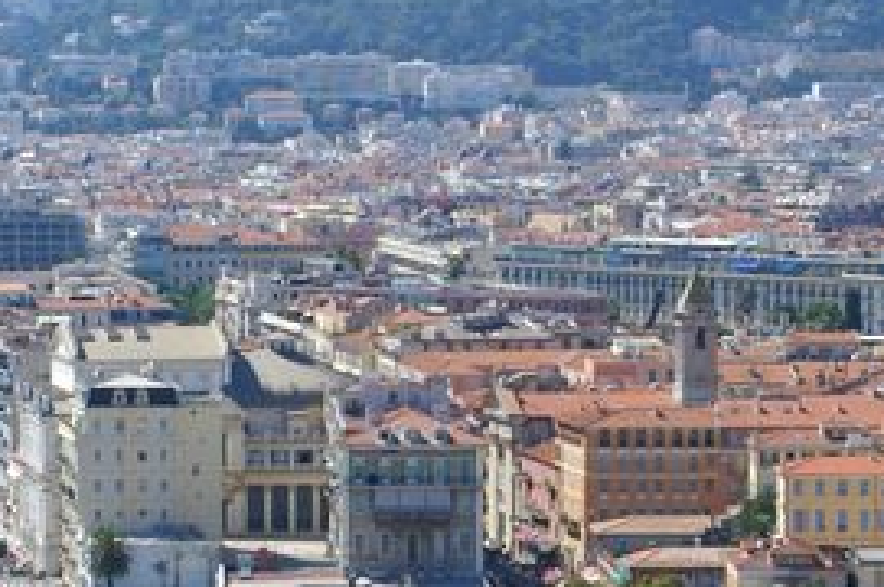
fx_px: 4243
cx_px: 470
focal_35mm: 173
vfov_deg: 7.9
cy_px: 447
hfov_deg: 11.9
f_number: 9
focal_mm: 40
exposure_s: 1/200
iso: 100
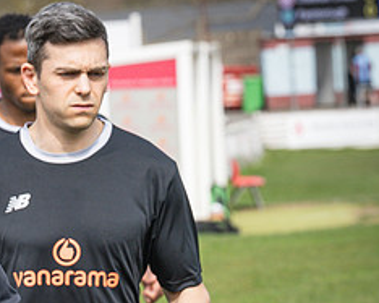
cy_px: 317
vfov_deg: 4.2
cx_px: -32
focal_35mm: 365
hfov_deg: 5.3
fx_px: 4092
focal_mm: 86
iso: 200
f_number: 5
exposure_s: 1/1000
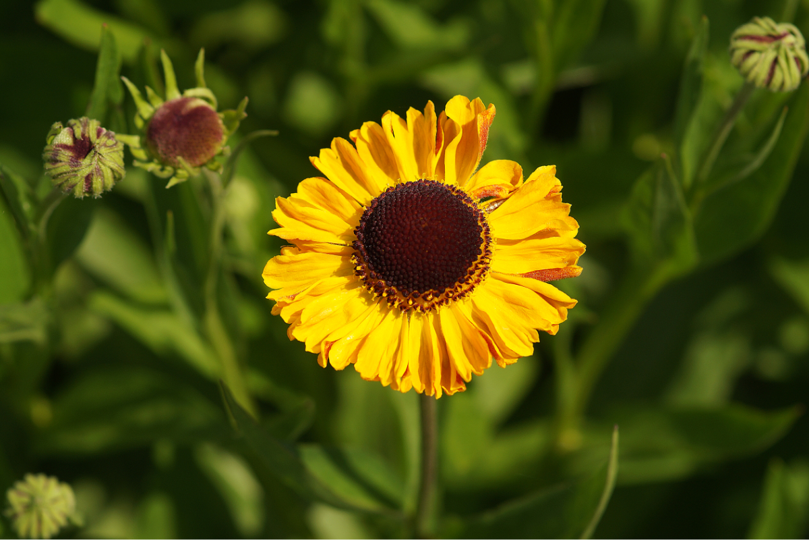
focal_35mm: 150
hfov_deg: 13.7
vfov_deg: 9.1
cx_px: 404
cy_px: 270
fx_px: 3371
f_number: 5
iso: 100
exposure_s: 1/400
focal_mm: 100
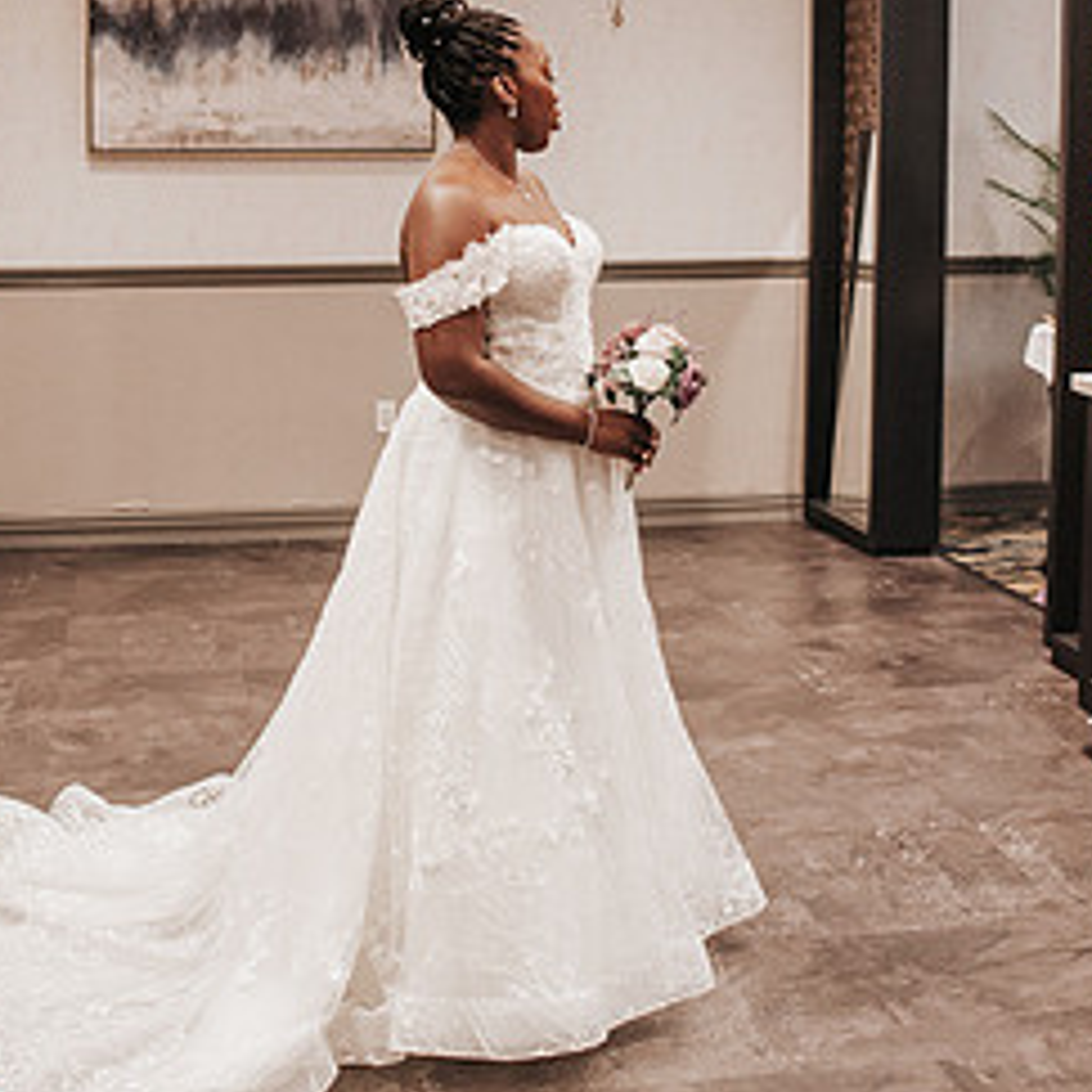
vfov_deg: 30.6
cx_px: 463
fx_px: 1963
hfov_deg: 31.0
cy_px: 283
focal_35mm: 55
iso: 1000
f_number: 3.2
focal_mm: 35
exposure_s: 1/640
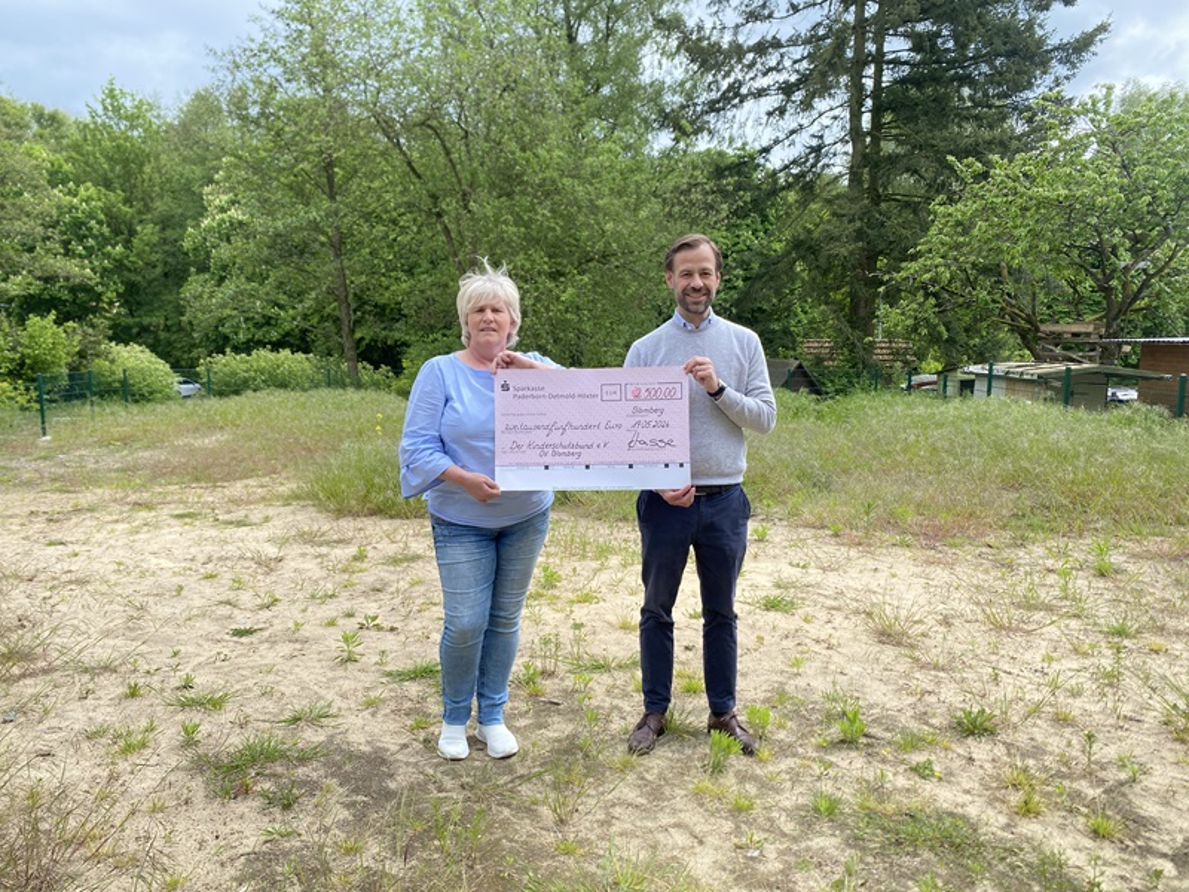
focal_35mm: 26
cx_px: 594
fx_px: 893
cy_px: 446
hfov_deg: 67.3
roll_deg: -0.1
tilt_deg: -7.5
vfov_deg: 53.1
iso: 32
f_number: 1.8
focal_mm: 4.25
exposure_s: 1/942
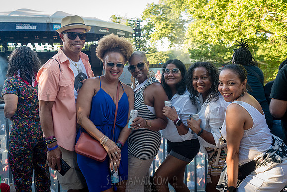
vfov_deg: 37.9
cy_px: 96
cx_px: 144
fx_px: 279
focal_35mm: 35
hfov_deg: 54.4
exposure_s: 1/320
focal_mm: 35
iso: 1000
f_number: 4
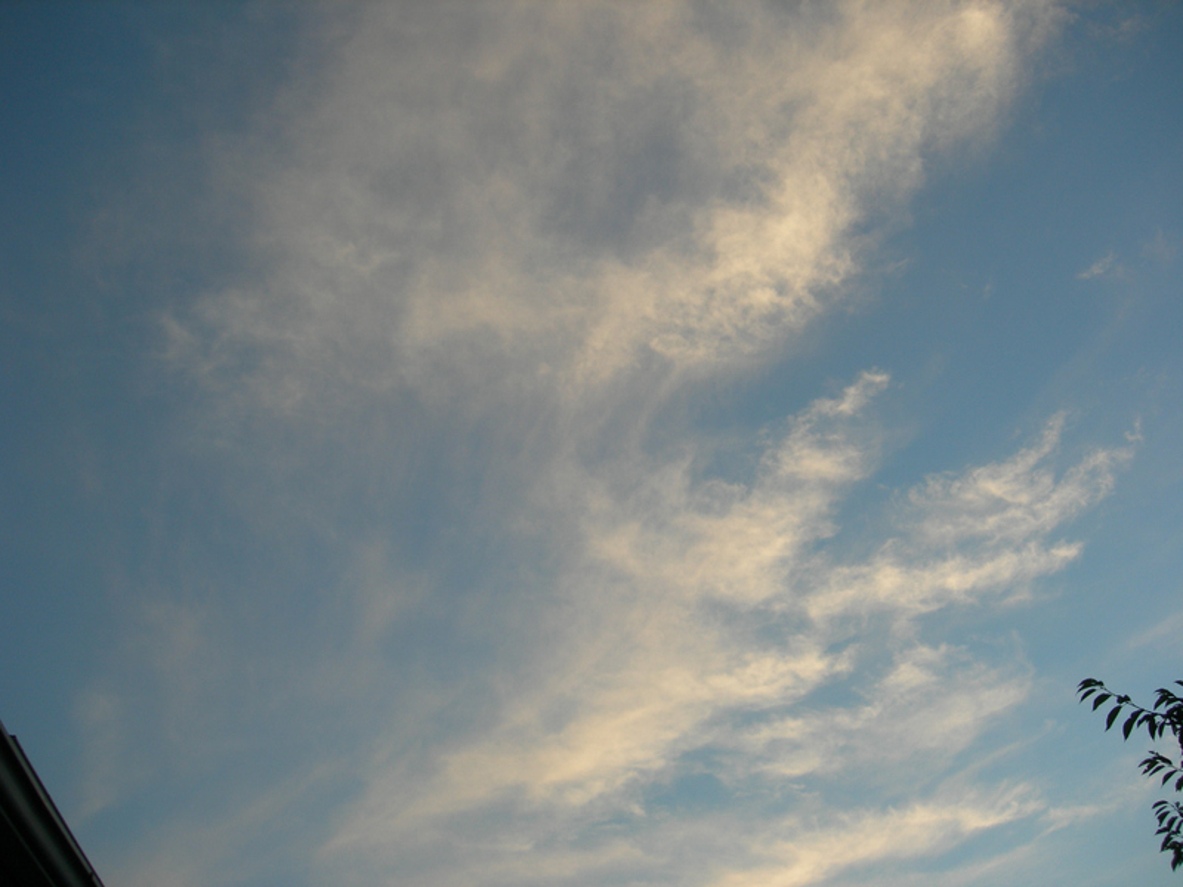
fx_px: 1299
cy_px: 444
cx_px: 592
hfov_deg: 49.0
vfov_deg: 37.7
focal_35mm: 38
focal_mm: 7.8
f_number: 2.8
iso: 50
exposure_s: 1/162
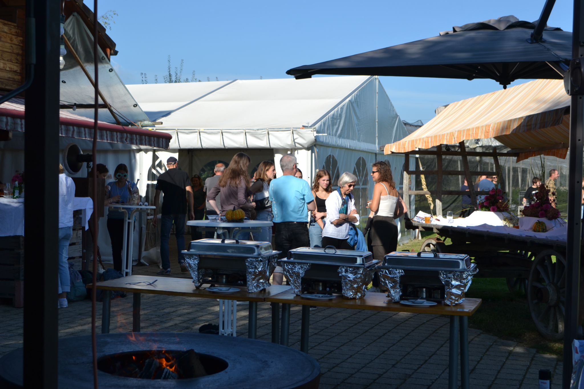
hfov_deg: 37.9
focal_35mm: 52
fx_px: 852
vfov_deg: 25.7
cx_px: 292
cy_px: 194
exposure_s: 1/250
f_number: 8
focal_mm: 35
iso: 100
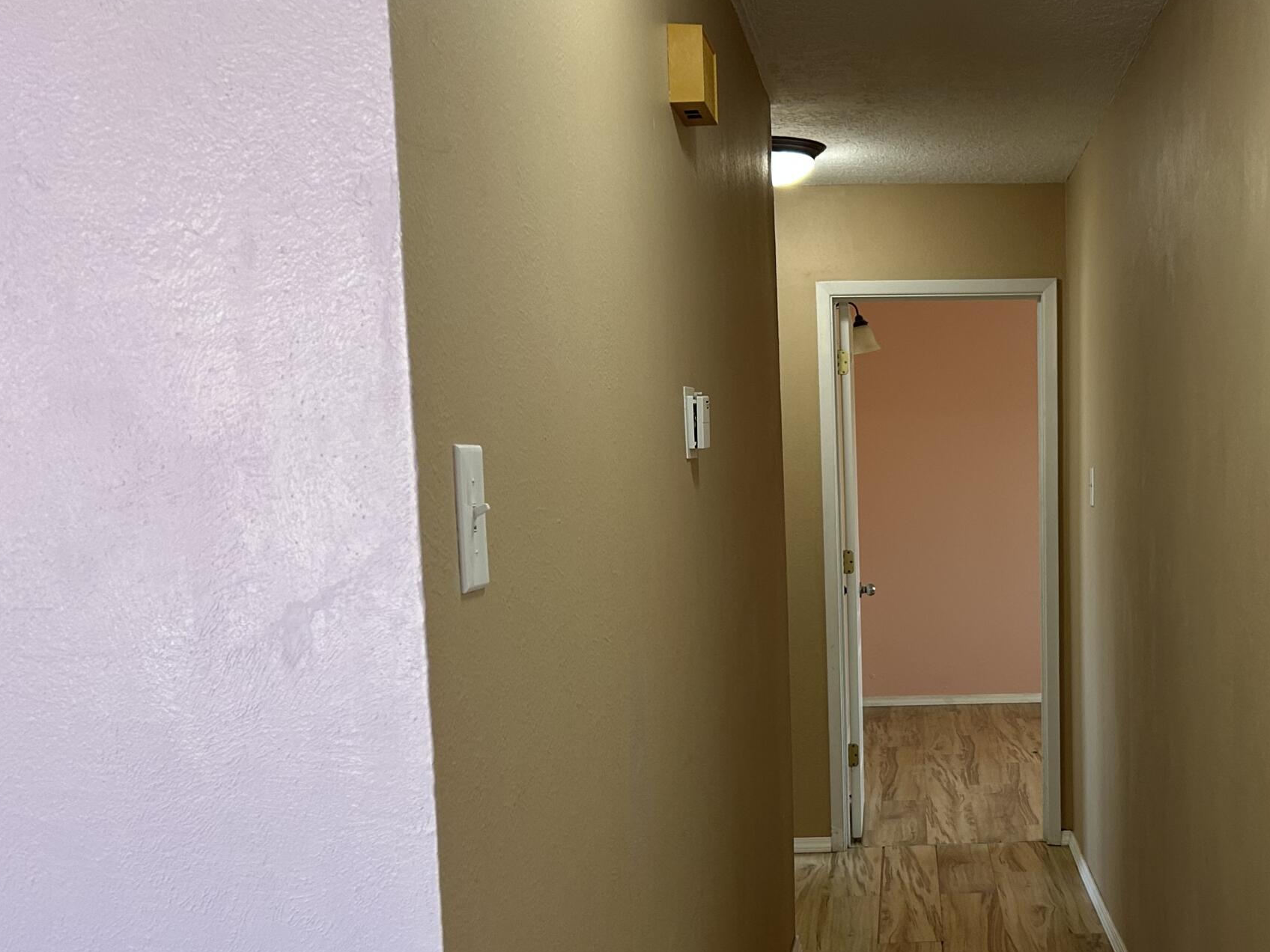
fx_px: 1688
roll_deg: +0.7
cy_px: 630
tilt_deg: -5.5
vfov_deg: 31.3
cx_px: 1004
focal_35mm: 46
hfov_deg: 39.7
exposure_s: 1/120
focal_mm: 5.7
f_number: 1.5
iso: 100
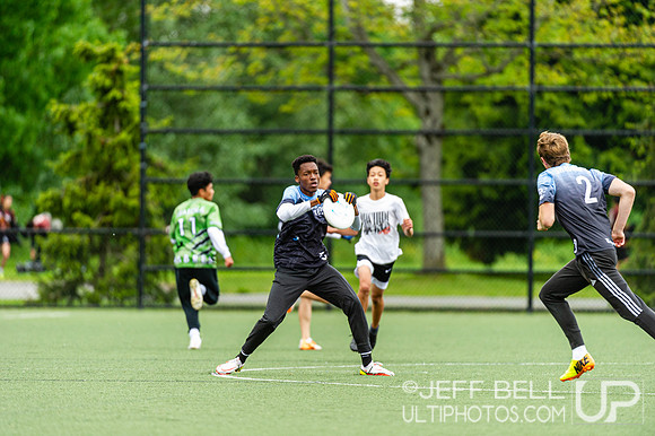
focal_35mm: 400
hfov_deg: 5.2
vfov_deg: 3.4
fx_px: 7273
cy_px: 218
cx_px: 328
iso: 800
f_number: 4
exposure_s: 1/1000
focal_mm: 400
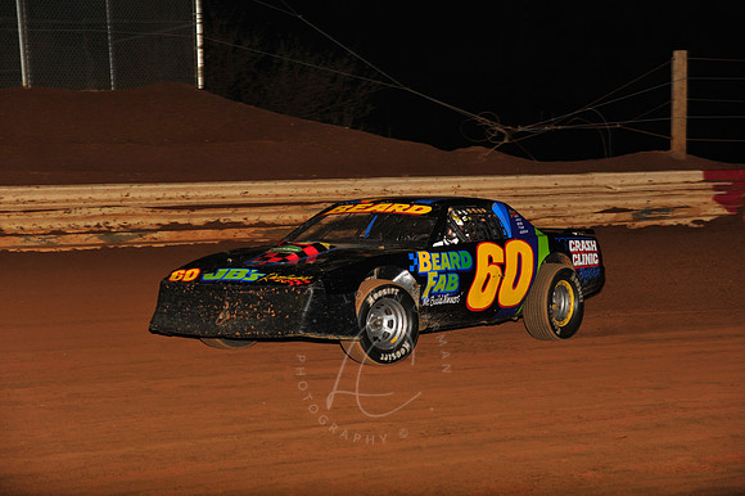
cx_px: 372
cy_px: 248
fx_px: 2316
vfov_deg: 12.2
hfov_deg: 18.3
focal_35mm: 112
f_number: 6.3
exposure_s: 1/320
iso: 800
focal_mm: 112
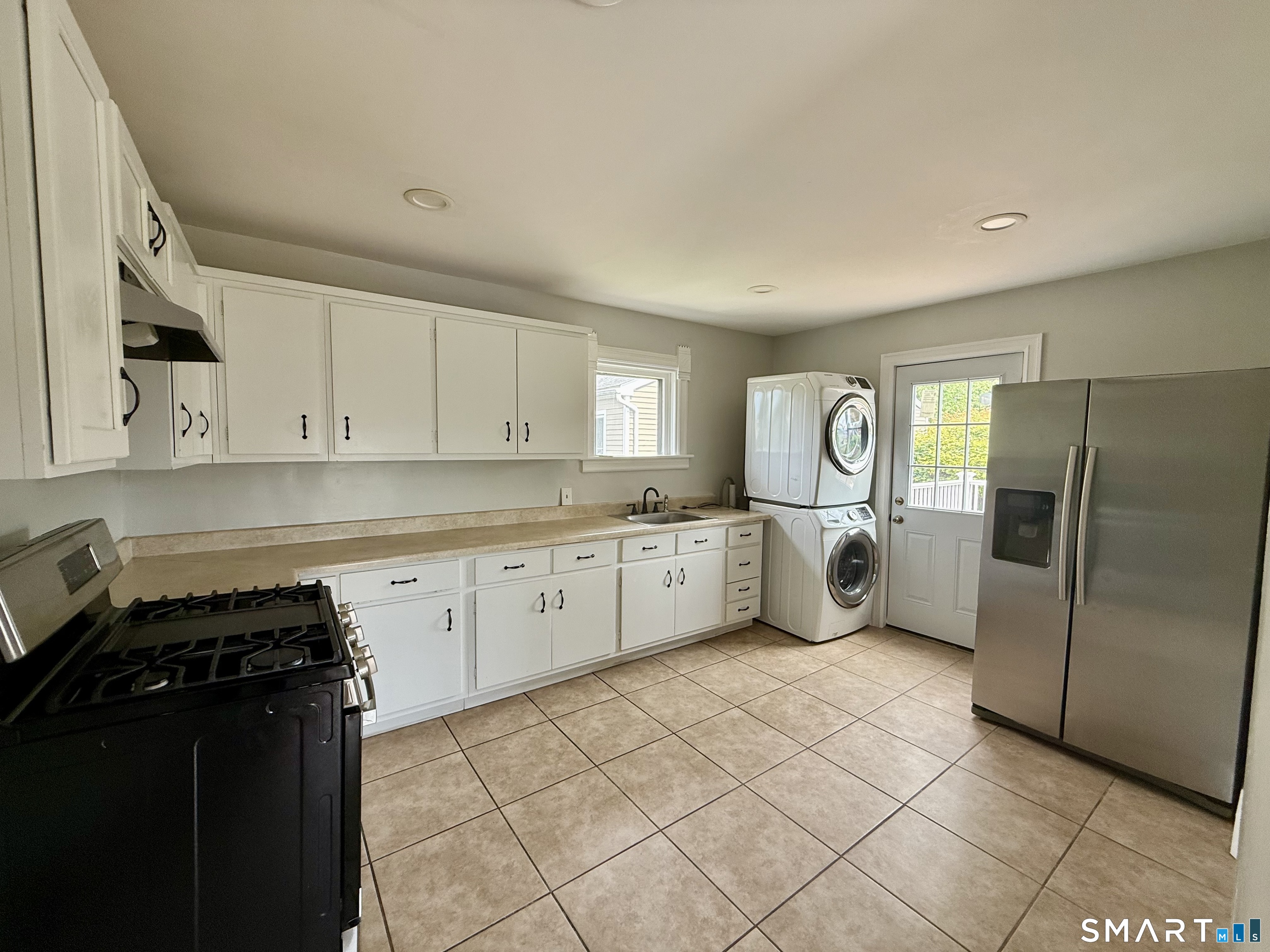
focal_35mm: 14
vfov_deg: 85.7
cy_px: 476
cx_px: 635
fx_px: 514
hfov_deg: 102.1
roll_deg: -0.7
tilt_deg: -3.1
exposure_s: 1/99
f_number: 2.2
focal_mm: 2.22
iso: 100
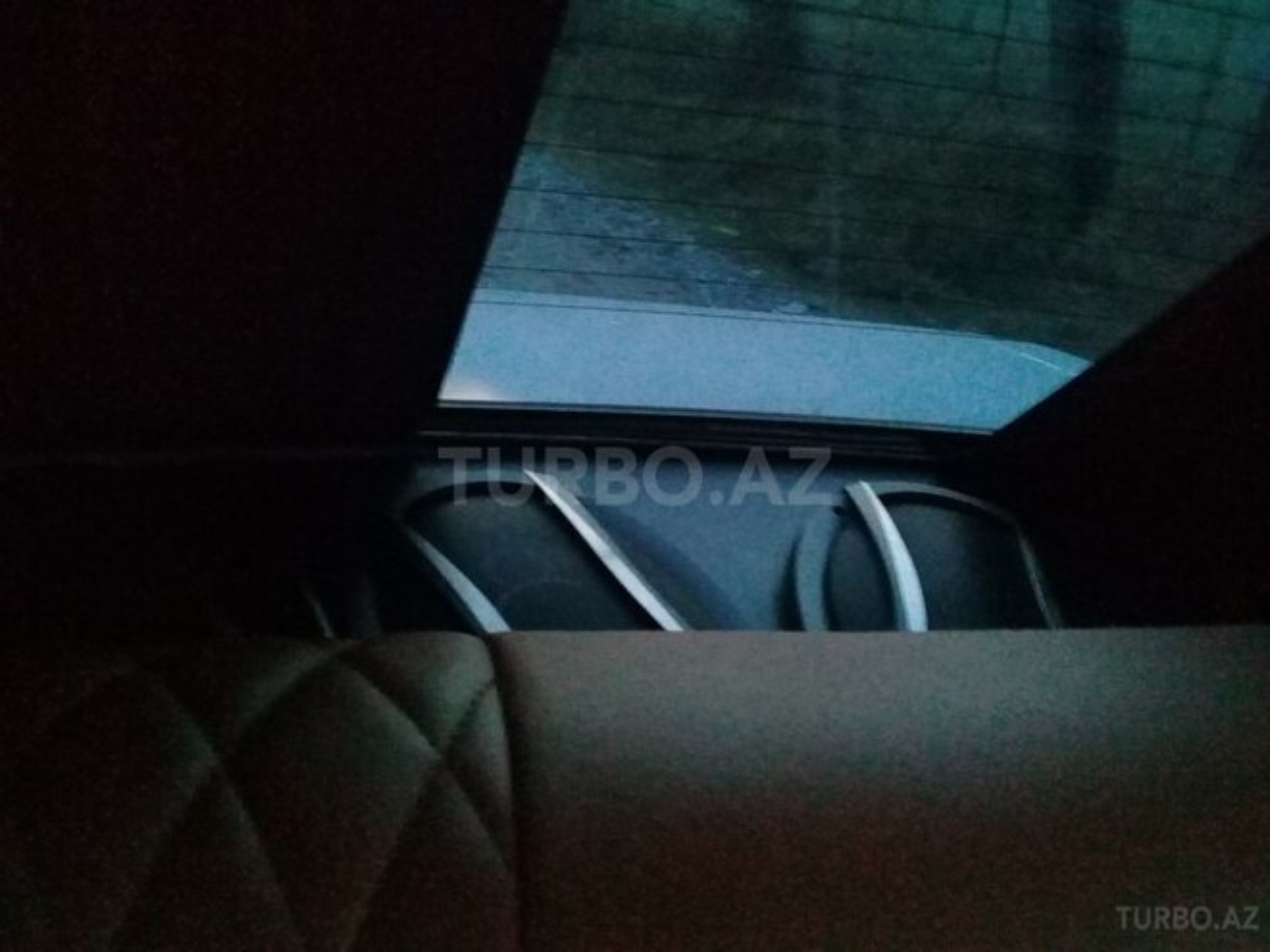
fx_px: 1137
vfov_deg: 45.4
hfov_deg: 58.4
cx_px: 635
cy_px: 476
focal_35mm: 31
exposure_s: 1/17
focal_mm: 3.3
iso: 1250
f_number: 2.2
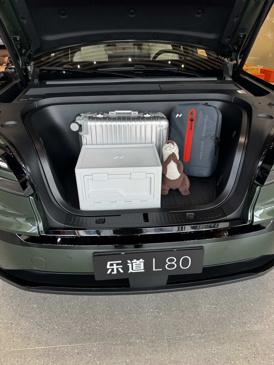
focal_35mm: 24
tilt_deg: -28.2
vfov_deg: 71.6
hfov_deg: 56.8
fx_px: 253
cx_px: 137
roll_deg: +1.7
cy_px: 182
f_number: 1.78
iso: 64
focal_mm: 6.76
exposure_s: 1/230
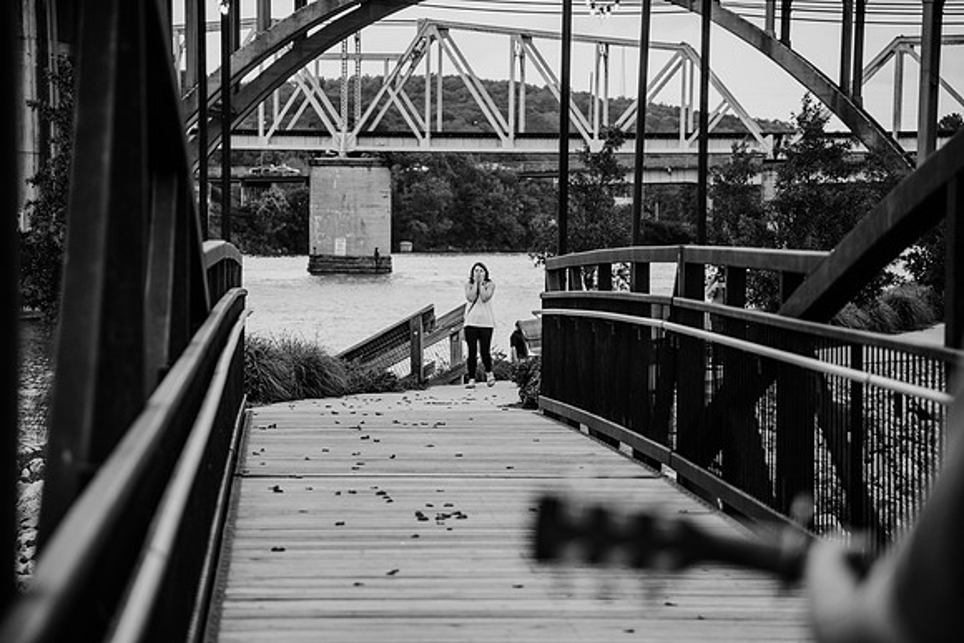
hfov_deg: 17.1
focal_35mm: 120
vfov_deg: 11.4
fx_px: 3214
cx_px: 482
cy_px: 322
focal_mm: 120
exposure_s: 1/640
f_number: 4
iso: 400
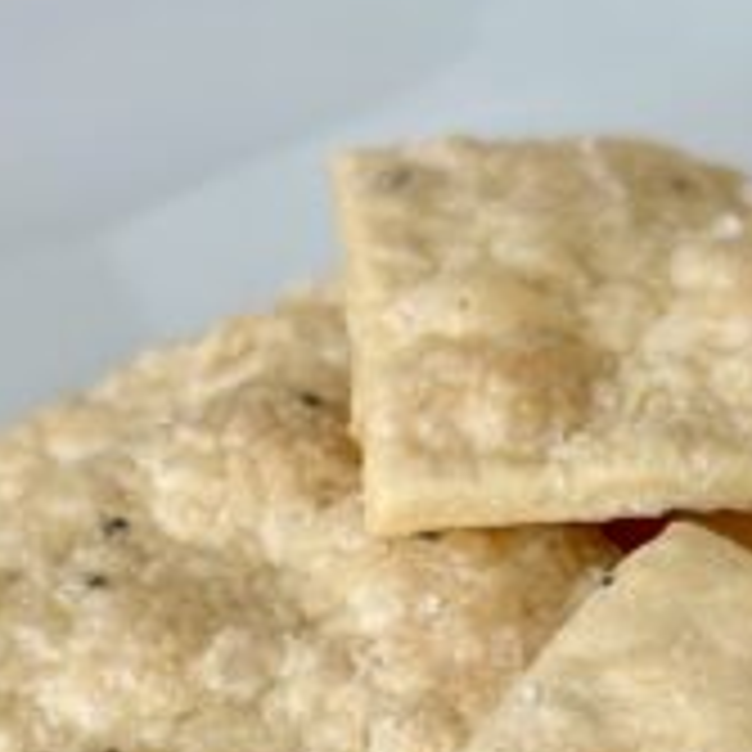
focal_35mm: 127
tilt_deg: -45.7
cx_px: 399
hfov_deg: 13.7
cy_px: 1009
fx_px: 3121
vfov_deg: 13.2
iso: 80
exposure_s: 1/430
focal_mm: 6.86
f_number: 1.78
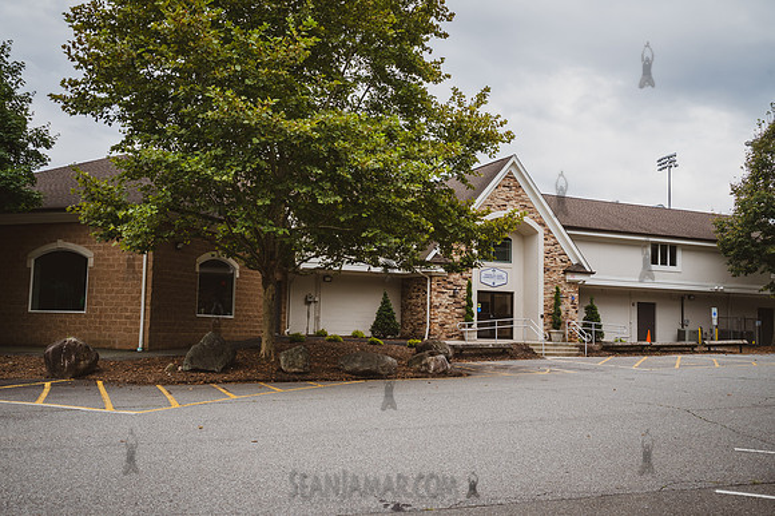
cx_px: 388
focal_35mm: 35
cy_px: 258
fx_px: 753
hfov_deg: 54.5
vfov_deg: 37.8
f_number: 8
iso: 400
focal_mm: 35
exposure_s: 1/400
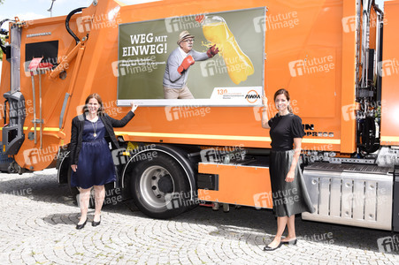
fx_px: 332
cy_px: 132
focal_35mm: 30
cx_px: 200
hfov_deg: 62.0
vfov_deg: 43.5
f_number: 8
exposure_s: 1/160
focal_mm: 30
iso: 200
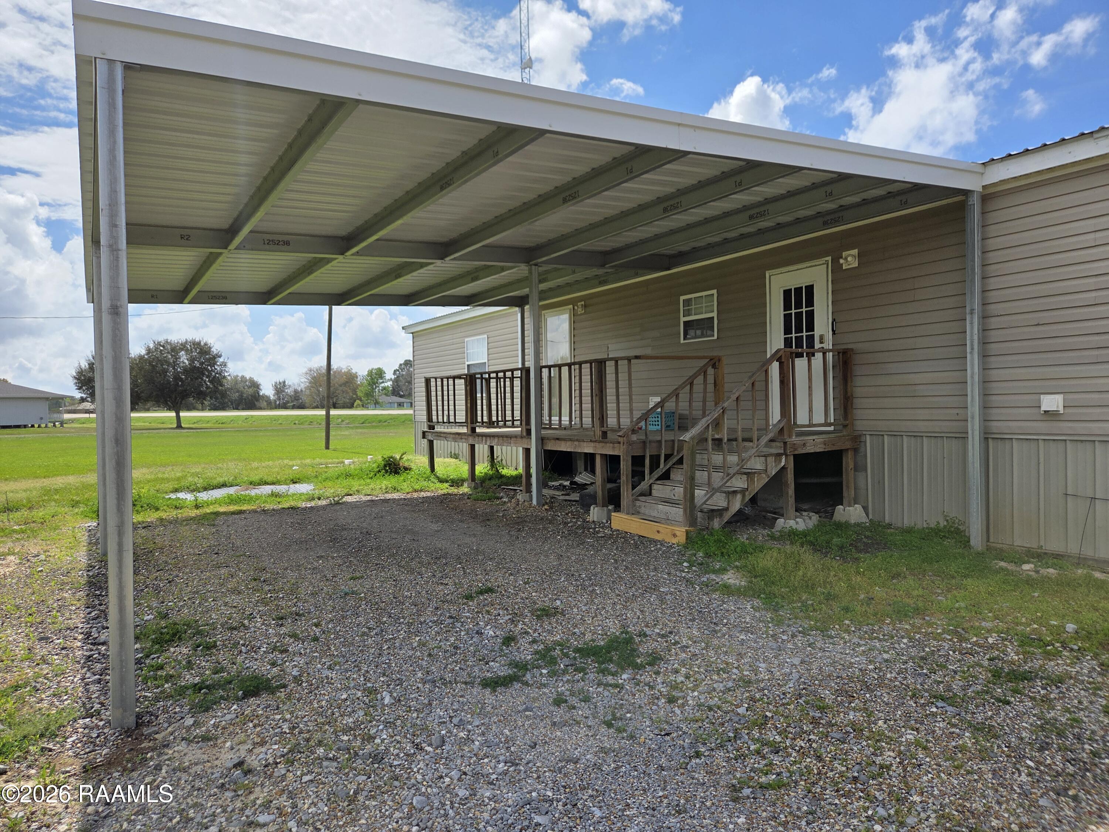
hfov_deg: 73.9
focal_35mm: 23
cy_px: 416
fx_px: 737
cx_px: 554
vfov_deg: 58.9
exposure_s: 1/7891
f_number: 1.8
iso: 64
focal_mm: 5.4
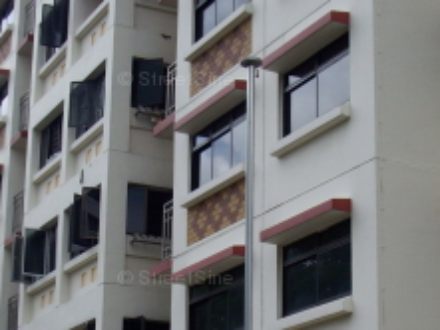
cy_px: 280
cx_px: 267
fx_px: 1170
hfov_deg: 21.3
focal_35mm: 92
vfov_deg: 15.9
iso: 80
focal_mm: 6.2
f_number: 5.6
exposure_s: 1/160
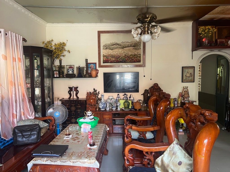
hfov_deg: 67.3
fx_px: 173
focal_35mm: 26
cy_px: 86
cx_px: 115
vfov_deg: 53.1
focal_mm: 5.7
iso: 160
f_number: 1.5
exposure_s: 1/50
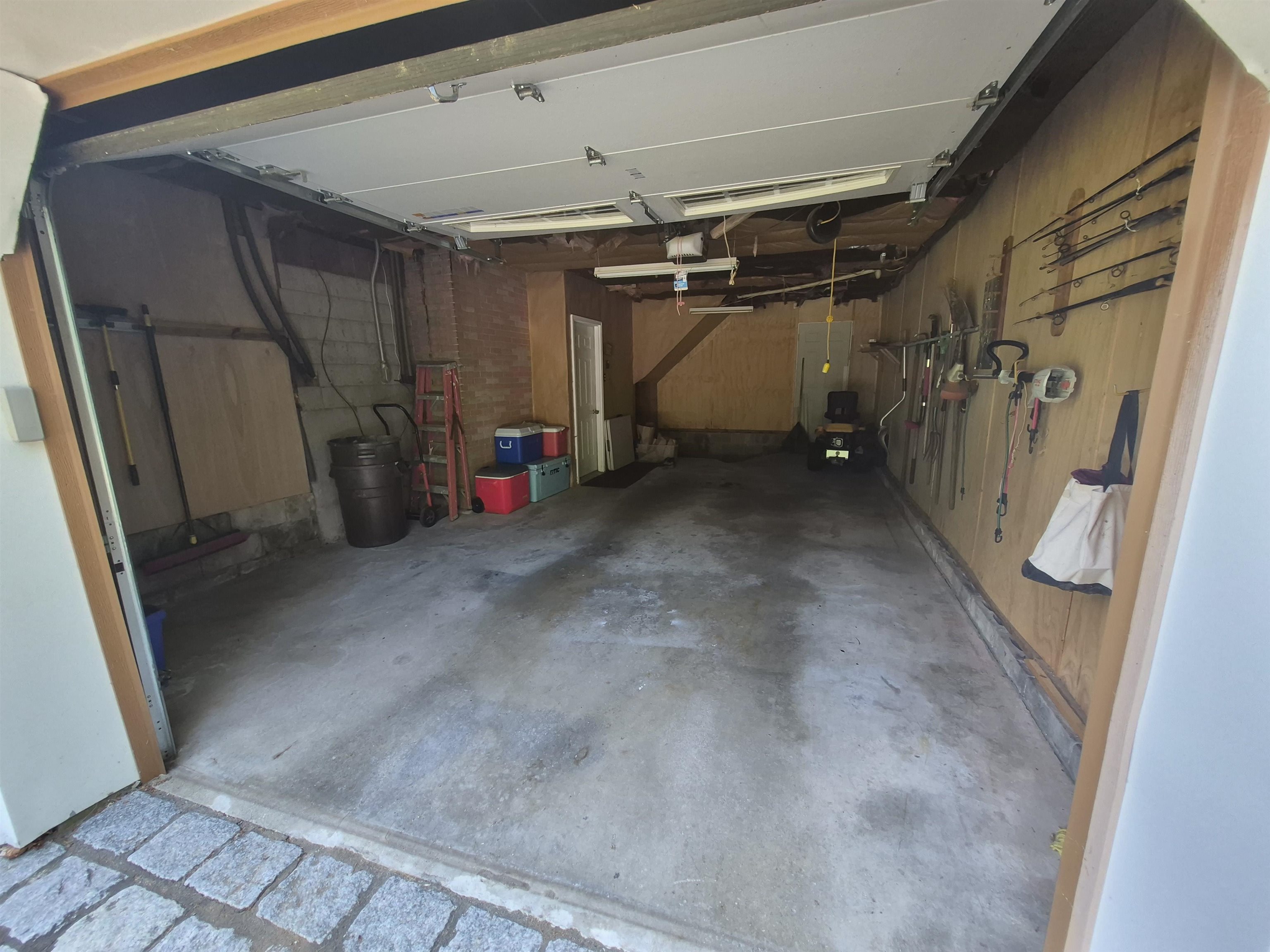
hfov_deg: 106.2
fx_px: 477
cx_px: 635
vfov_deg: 89.9
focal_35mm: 13
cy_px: 476
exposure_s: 1/120
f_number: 2.2
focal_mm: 1.74
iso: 64
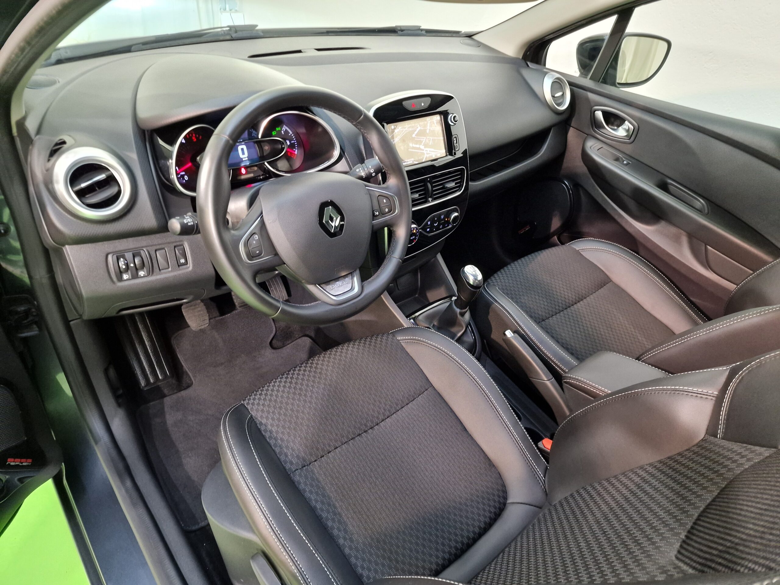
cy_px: 292
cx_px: 390
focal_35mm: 23
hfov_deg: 73.9
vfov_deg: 58.9
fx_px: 518
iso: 500
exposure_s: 1/33
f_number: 1.8
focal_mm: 6.4
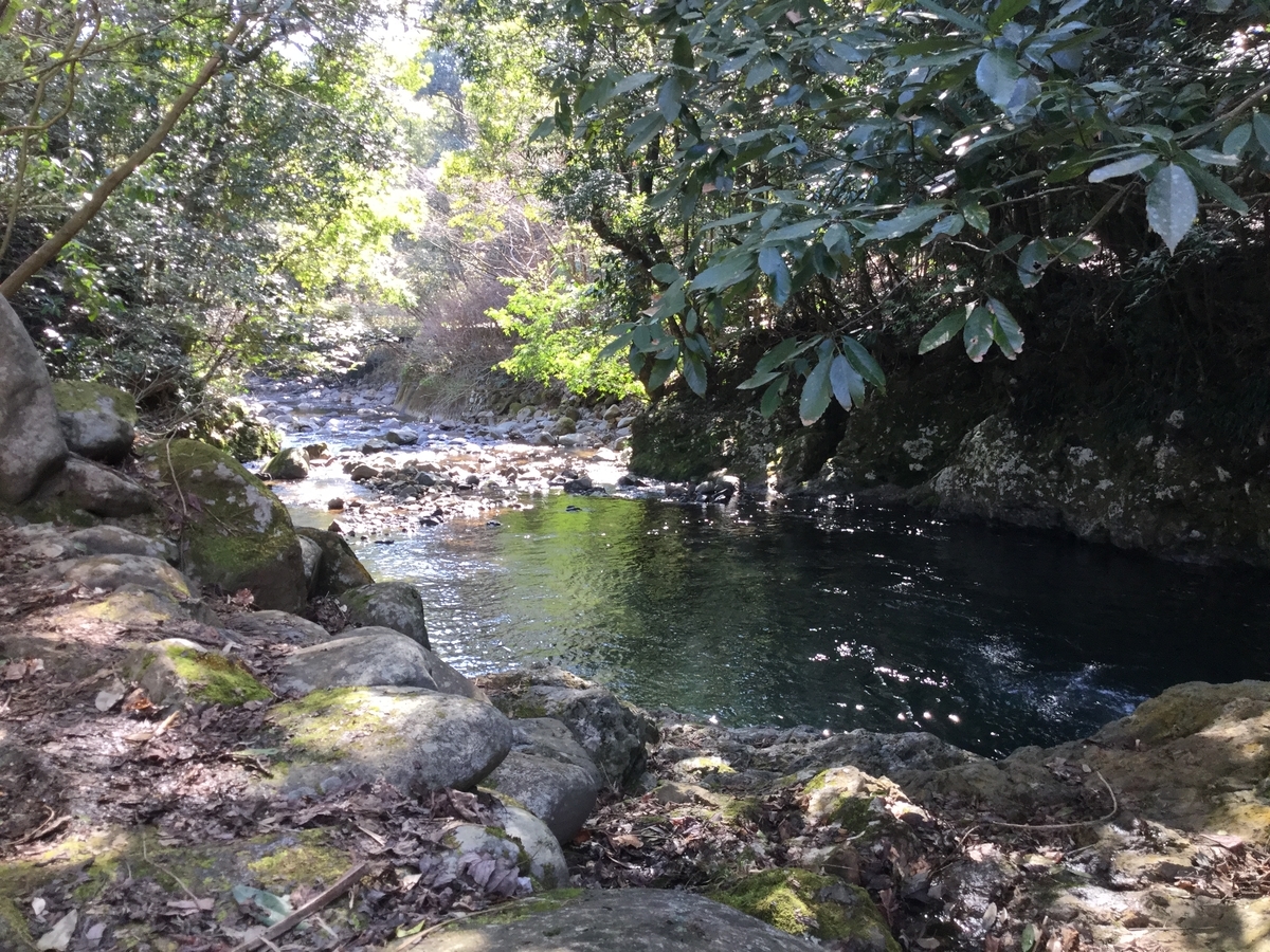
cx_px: 635
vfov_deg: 45.4
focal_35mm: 31
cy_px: 476
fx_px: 1137
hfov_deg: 58.4
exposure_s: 1/40
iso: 25
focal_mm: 3.3
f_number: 2.4
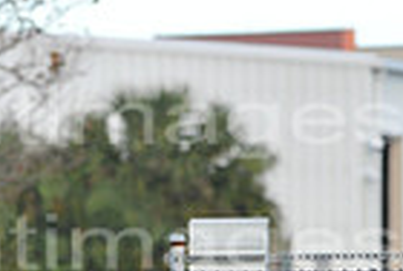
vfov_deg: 1.1
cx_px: 6
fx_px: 13899
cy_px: 438
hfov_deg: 1.7
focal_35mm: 1239
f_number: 4.5
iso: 800
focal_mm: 300
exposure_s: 1/2000
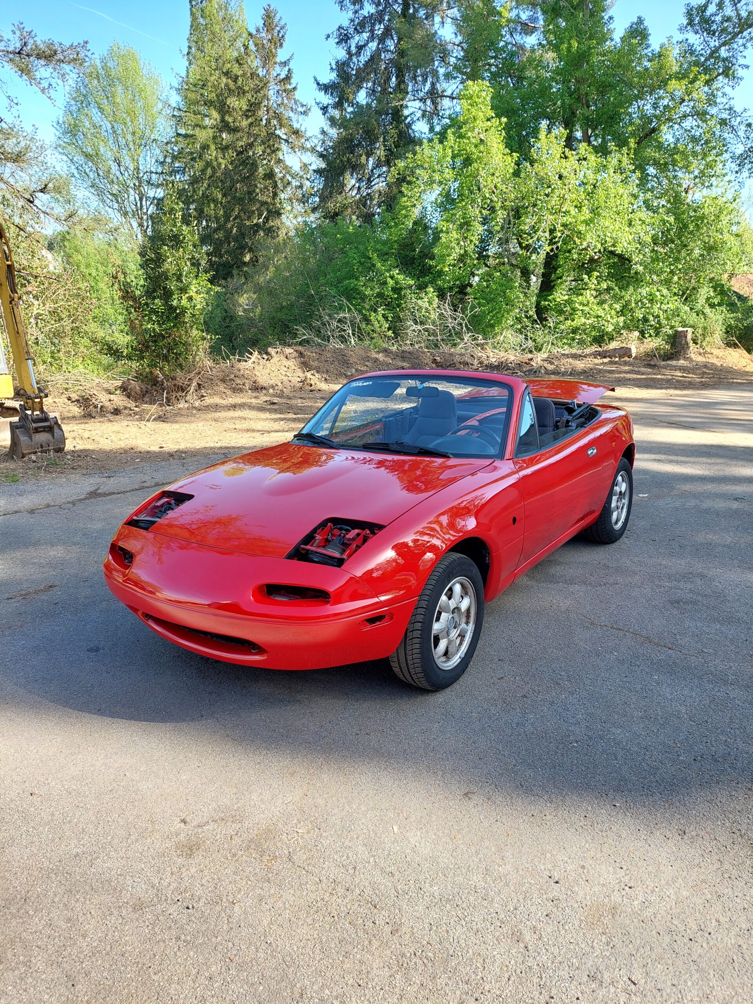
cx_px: 376
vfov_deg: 69.4
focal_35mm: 25
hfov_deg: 54.9
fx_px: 725
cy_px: 502
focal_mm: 5.23
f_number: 1.8
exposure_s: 1/323
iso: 40
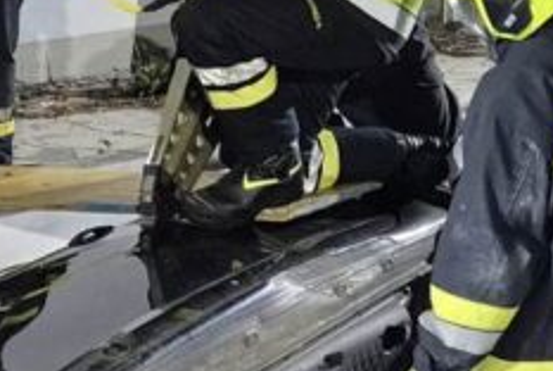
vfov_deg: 13.1
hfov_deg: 19.3
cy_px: 240
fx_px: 1615
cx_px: 128
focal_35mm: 105
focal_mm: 5.4
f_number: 1.8
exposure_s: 1/100
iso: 1000
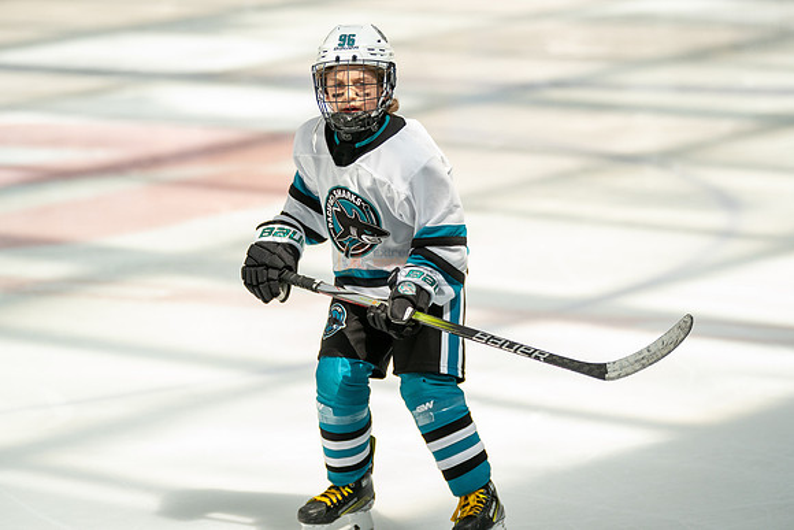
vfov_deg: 6.5
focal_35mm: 210
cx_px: 397
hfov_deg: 9.8
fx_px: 4643
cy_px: 230
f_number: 3.2
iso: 1600
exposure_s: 1/4000
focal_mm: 186
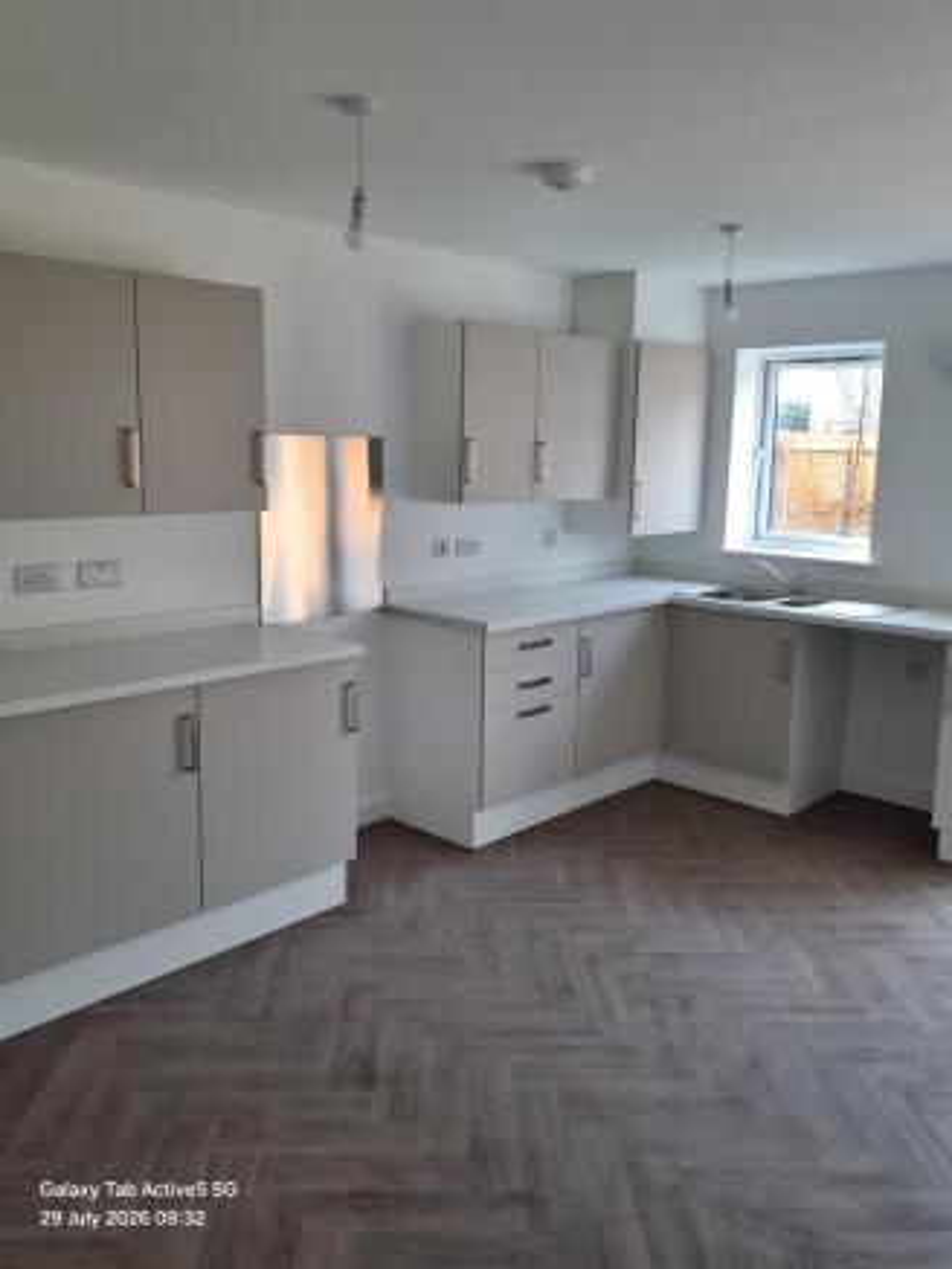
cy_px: 634
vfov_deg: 65.3
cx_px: 476
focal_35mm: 27
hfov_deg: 51.4
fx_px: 990
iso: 50
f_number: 1.9
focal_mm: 3.58
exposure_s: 1/120
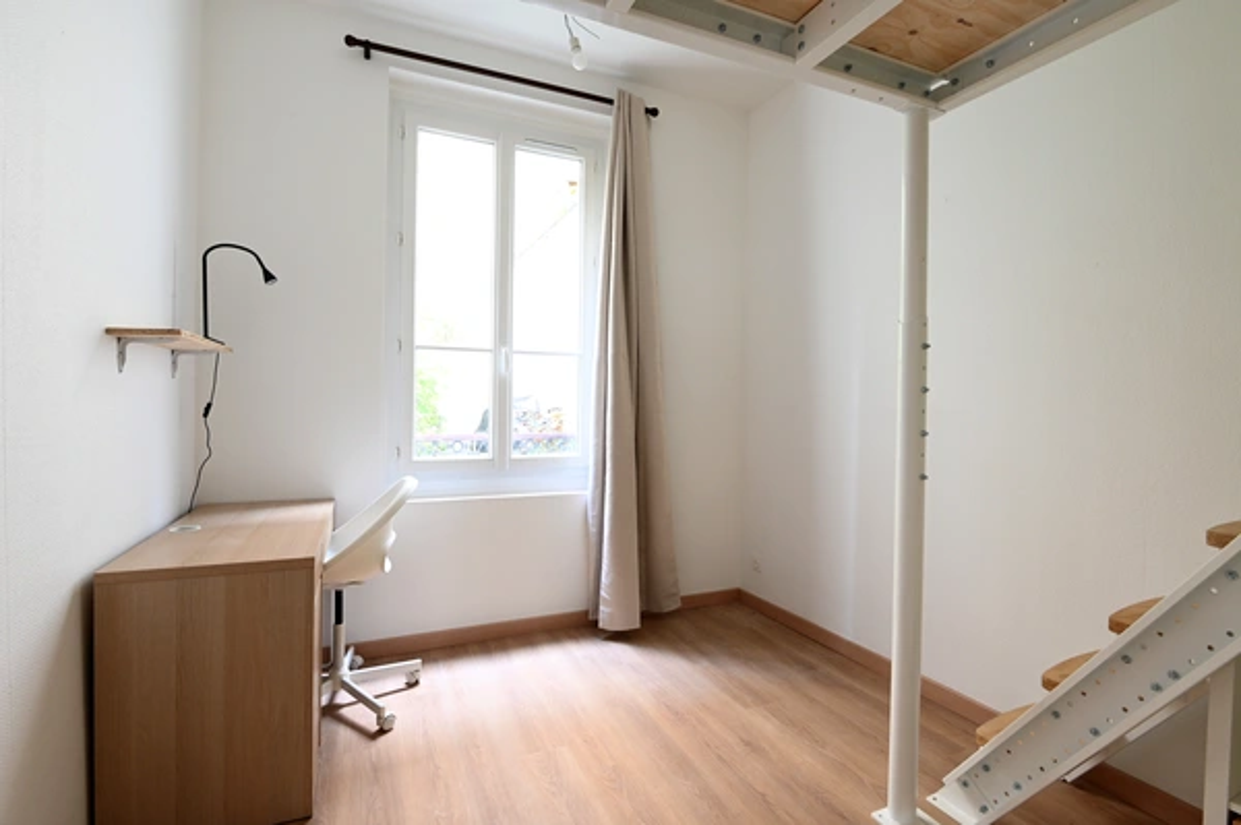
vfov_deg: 73.6
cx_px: 620
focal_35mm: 16
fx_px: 551
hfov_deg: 96.8
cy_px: 412
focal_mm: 16
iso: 200
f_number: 11
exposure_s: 1.6
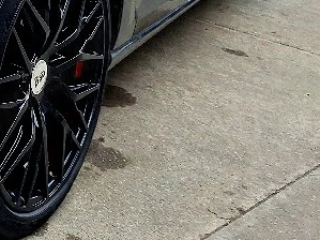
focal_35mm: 77
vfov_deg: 16.7
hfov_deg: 21.1
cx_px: -170
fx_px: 712
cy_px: -155
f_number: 1.8
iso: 40
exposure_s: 1/625
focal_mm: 5.54
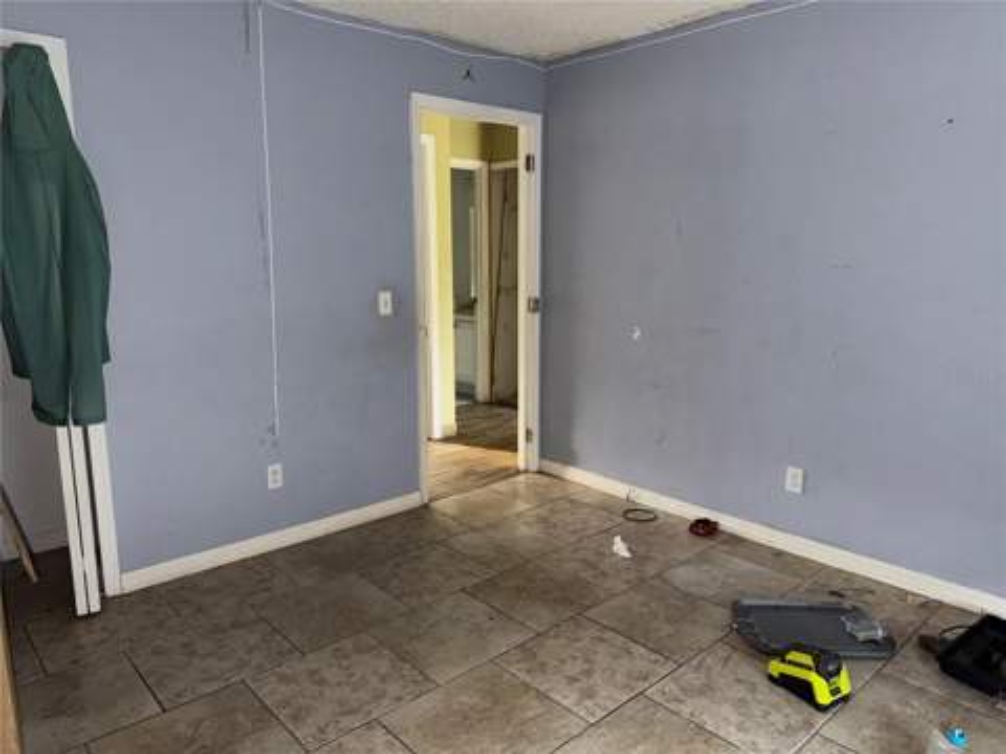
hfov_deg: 71.6
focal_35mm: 24
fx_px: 697
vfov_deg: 56.8
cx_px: 503
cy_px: 377
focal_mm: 6.76
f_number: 1.78
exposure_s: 1/17
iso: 125
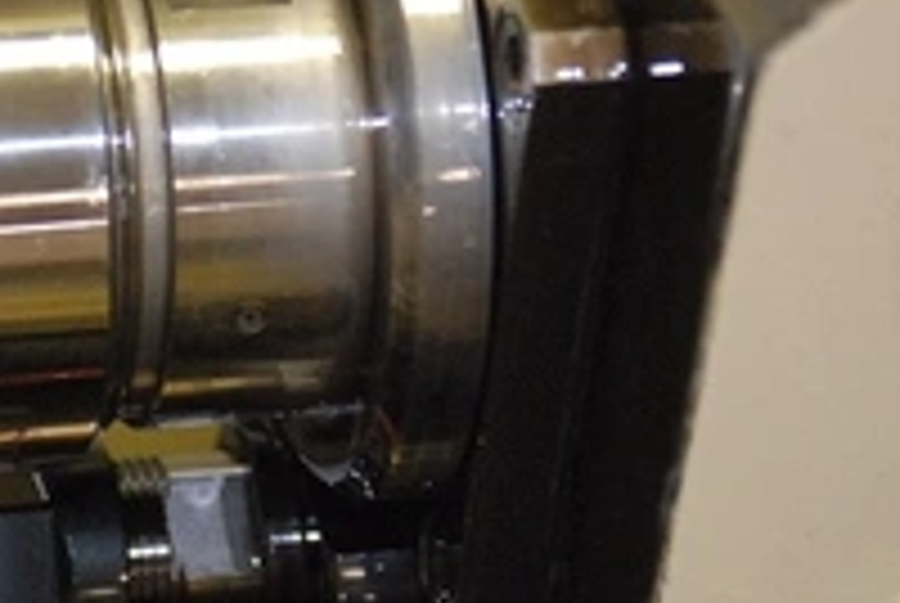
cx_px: 68
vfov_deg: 5.7
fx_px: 6009
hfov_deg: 8.5
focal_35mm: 240
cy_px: 376
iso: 1600
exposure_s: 1/60
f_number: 5.6
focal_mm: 80
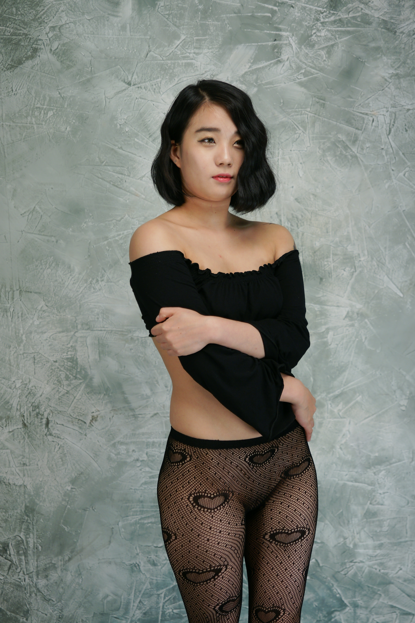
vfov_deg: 24.6
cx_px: 208
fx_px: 1426
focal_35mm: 82
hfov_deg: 16.6
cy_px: 312
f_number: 2.8
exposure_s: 1/125
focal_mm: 55
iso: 200
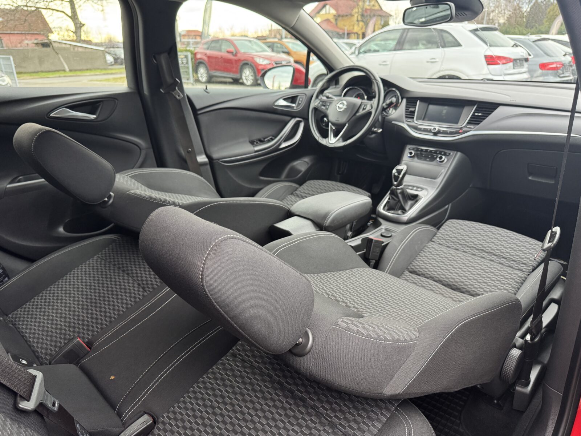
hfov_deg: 71.6
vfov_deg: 56.8
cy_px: 218
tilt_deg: -22.8
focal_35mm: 24
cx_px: 290
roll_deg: +1.7
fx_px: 403
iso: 320
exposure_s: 1/50
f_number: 1.78
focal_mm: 6.76
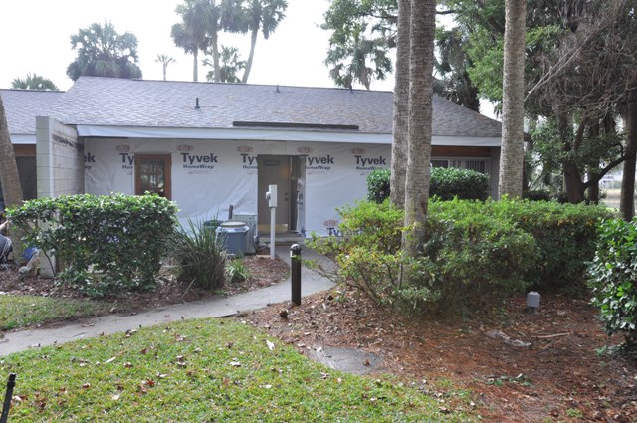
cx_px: 318
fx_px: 530
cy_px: 212
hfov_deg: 62.0
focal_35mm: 30
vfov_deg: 43.5
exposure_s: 1/60
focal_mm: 20
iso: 200
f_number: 8
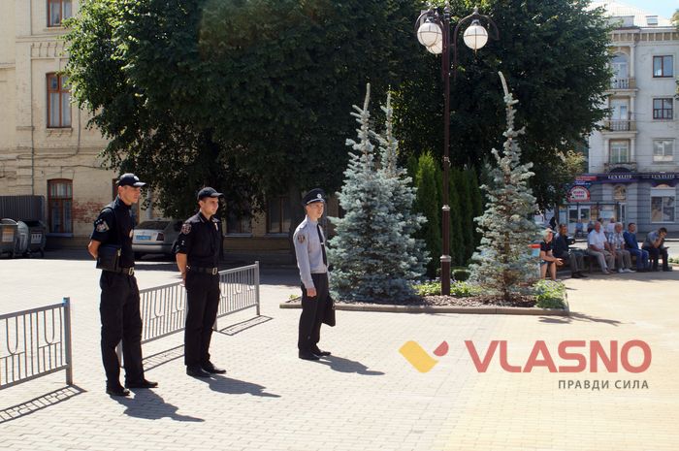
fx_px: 989
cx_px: 340
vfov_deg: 25.7
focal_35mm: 52
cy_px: 226
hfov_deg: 37.9
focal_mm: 35
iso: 100
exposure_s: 1/125
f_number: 8
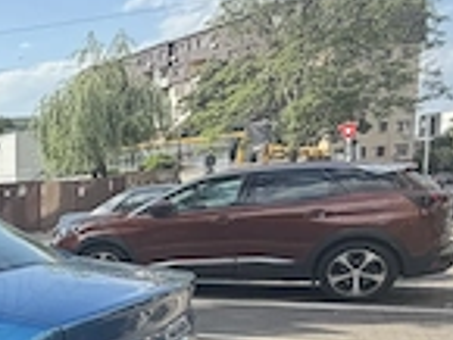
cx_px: -237
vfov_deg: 24.0
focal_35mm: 58
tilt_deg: -10.2
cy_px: 352
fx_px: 760
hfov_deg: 24.9
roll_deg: +4.8
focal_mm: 2.22
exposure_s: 1/502
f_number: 2.2
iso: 40
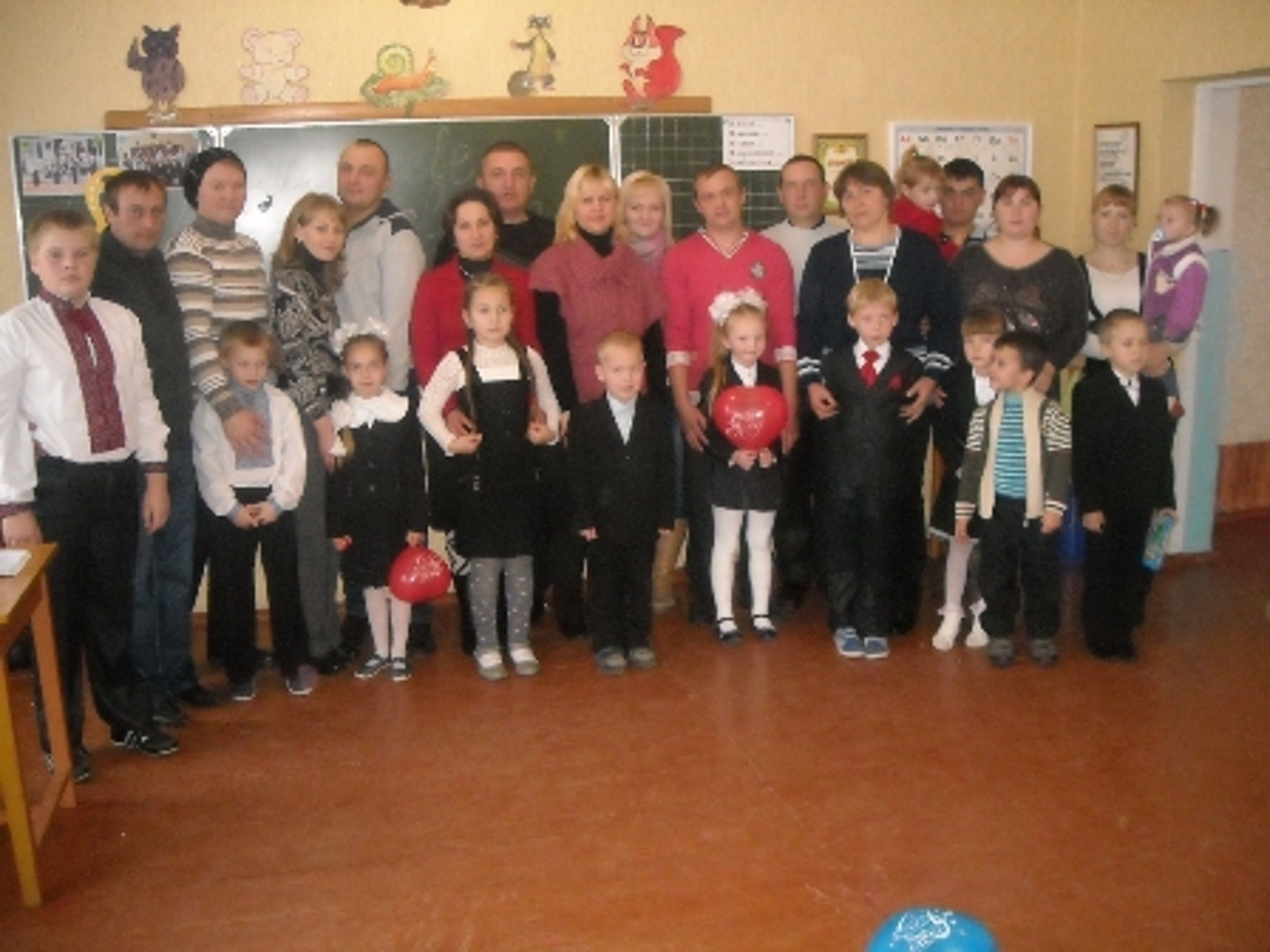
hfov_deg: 52.6
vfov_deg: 40.7
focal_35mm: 35
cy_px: 476
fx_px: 1284
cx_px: 635
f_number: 2.8
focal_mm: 5.7
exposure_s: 1/60
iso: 590
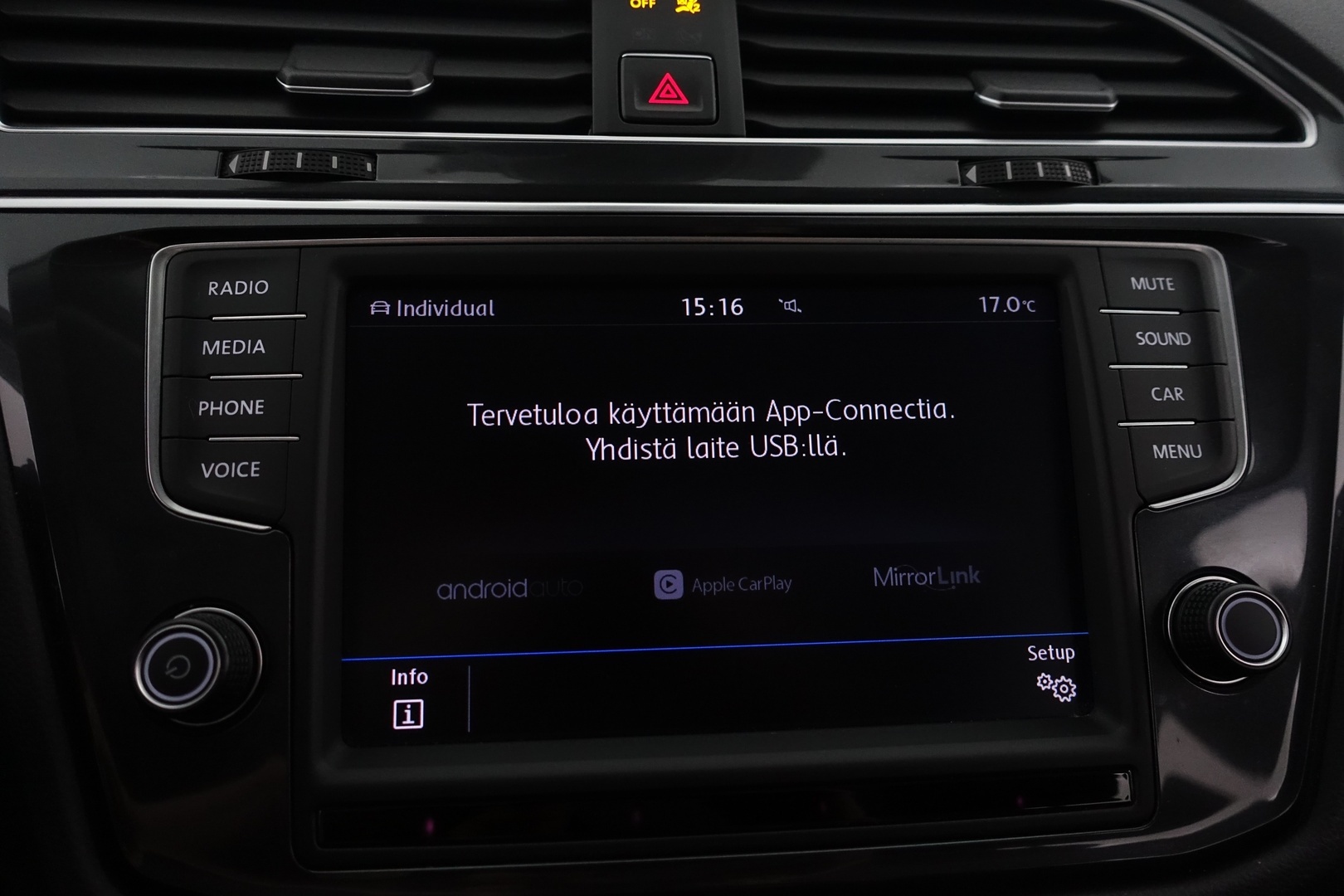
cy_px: 448
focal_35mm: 24
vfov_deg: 53.1
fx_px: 896
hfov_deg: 73.7
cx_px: 672
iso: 1000
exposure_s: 1/60
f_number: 2.5
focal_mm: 8.8
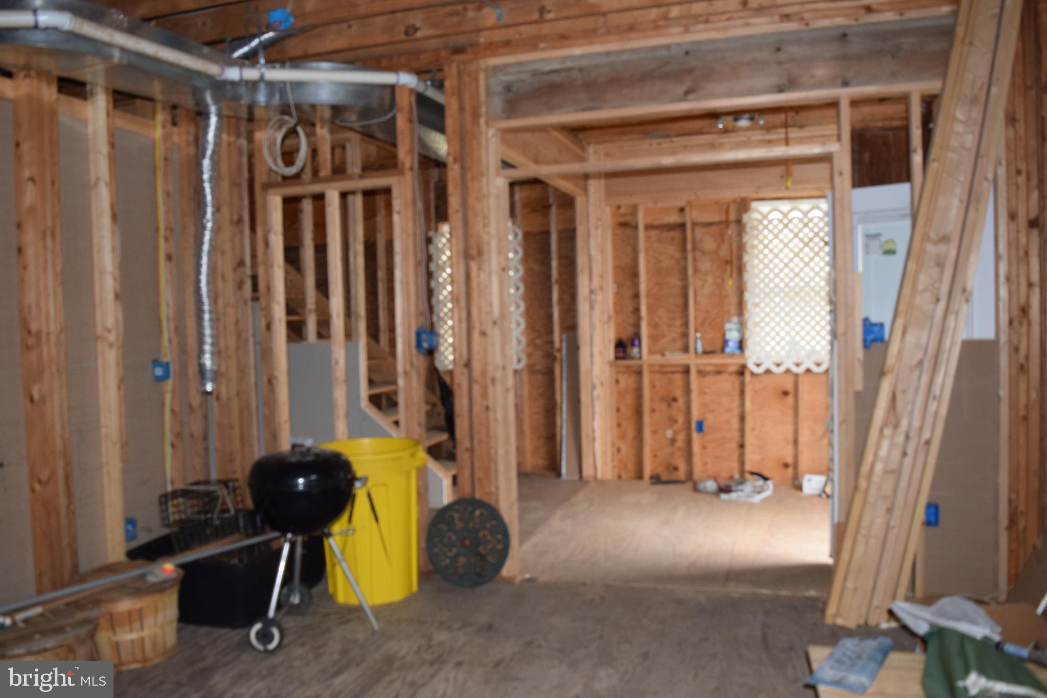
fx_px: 785
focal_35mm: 27
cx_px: 524
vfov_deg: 47.9
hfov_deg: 67.4
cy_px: 349
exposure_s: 1/80
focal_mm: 18
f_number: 4.5
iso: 800
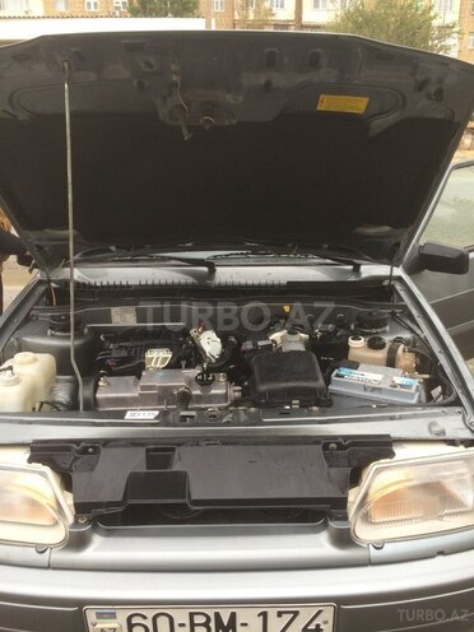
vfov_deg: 61.7
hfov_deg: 48.2
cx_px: 237
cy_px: 316
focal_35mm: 29
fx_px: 529
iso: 50
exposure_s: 1/100
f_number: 2.2
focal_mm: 4.15
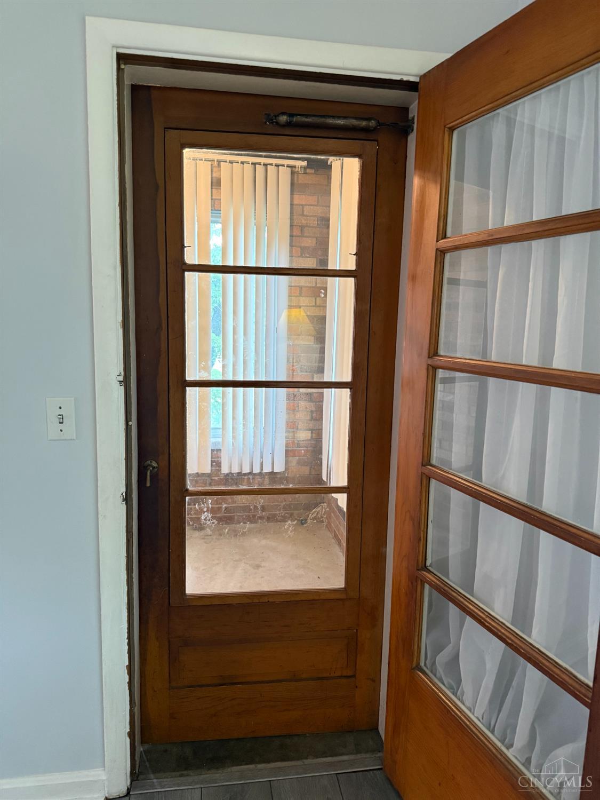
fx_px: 554
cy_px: 400
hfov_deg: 56.8
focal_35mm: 24
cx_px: 300
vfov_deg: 71.6
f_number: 1.78
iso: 500
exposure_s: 1/60
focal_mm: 6.76
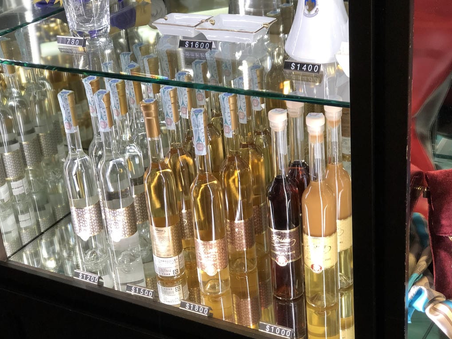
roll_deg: +5.8
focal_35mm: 67
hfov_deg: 28.9
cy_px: 198
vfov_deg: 21.9
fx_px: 875
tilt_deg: -29.6
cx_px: 202
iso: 80
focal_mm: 6.6
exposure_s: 1/32
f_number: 2.8
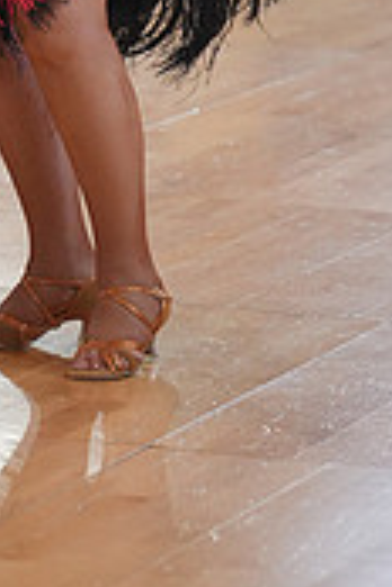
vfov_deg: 6.5
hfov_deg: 4.4
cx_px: 29
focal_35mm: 313
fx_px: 5112
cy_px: -337
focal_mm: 94
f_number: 3.2
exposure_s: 1/500
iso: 2500
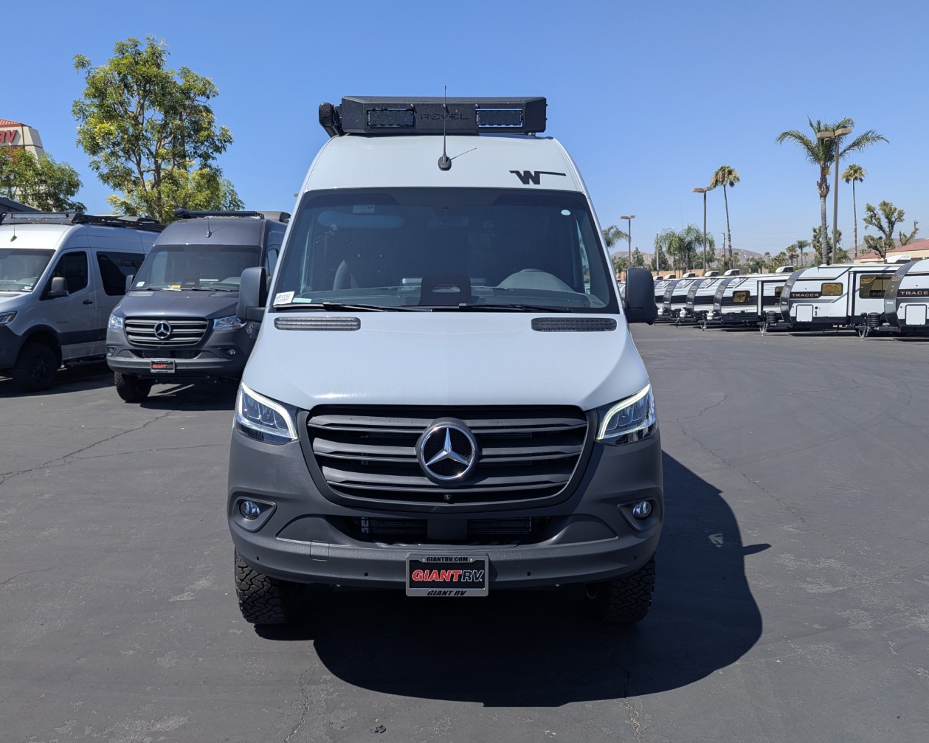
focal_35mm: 26
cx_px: 436
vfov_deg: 54.9
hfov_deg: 66.0
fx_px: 715
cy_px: 369
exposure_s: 1/2571
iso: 45
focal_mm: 6.81
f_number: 1.85
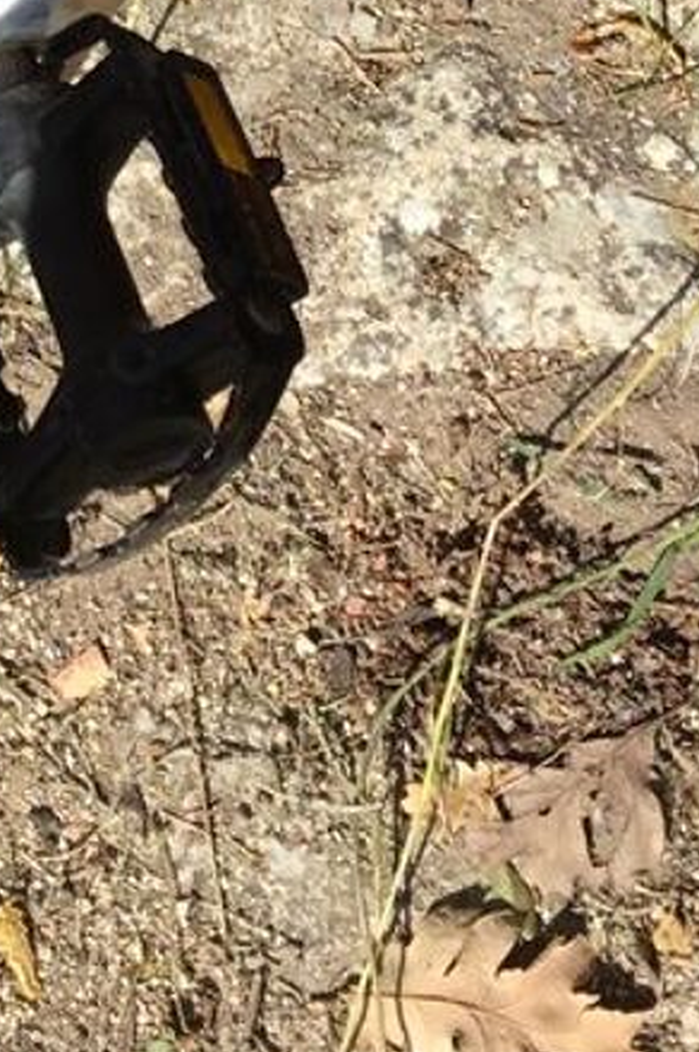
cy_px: -162
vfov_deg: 19.7
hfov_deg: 13.8
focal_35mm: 98
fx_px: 2859
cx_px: 89
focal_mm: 3.3
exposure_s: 1/1072
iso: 25
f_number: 2.4
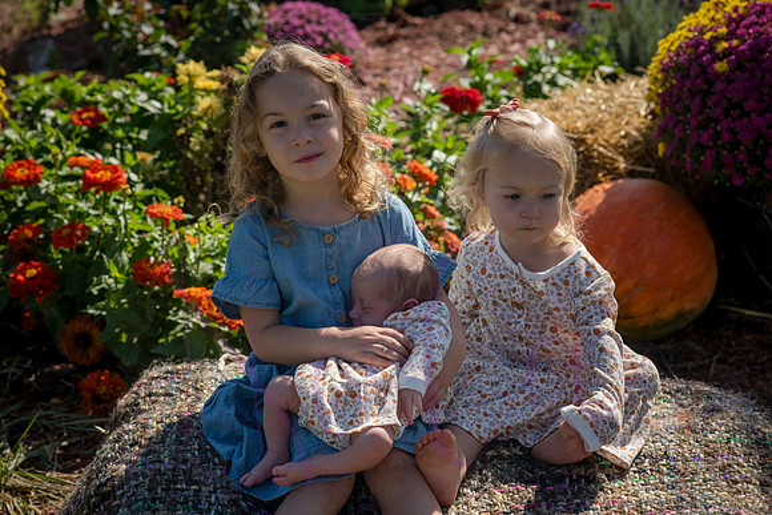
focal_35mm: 85
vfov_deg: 16.1
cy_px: 258
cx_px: 386
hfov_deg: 23.9
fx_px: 1823
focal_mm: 85
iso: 400
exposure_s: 1/1250
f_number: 6.3
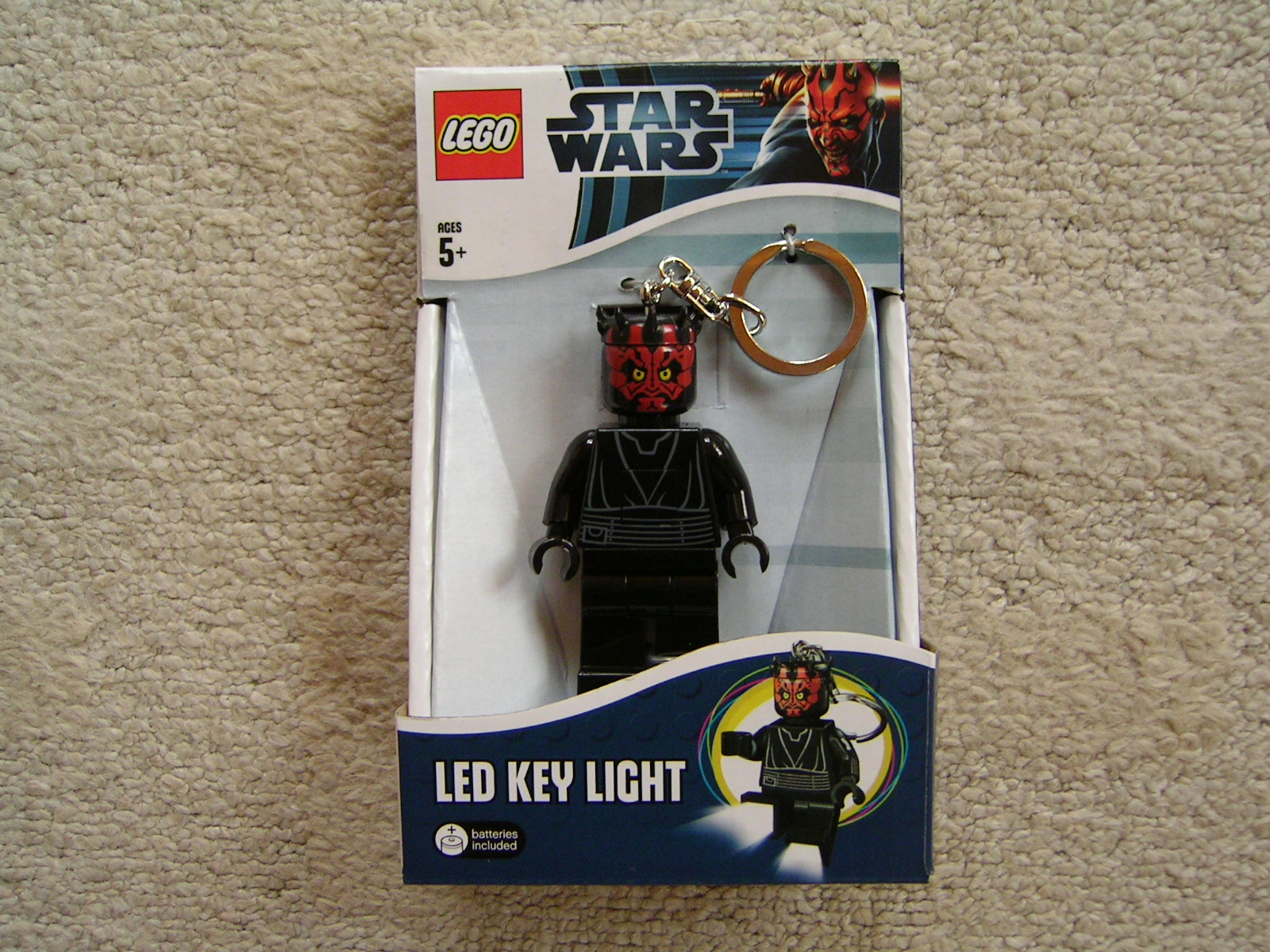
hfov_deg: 51.4
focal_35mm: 36
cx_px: 635
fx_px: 1321
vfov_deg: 39.7
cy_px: 476
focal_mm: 5.6
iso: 100
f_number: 2.8
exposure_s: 1/32.3
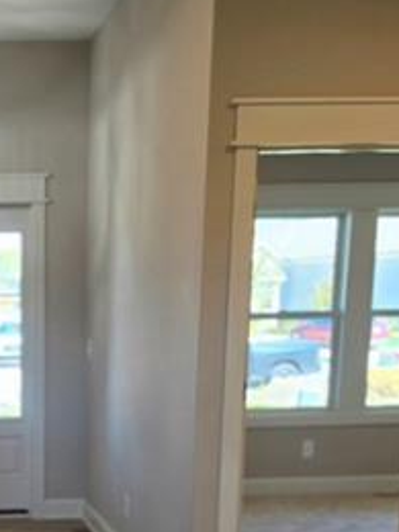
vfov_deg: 26.6
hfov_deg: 20.7
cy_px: 567
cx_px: -20
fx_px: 1045
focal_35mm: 68
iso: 25
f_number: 1.4
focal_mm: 6.5
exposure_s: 1/120
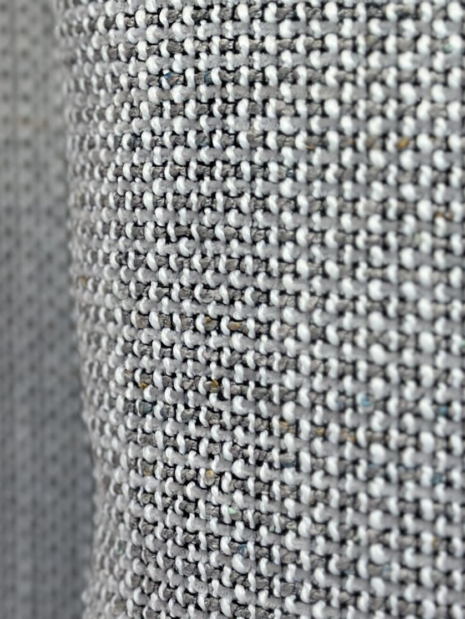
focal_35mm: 110
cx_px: 127
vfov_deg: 17.8
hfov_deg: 13.4
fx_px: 1970
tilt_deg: -18.8
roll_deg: +2.3
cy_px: 168
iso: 80
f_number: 1.78
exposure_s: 1/234
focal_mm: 6.86
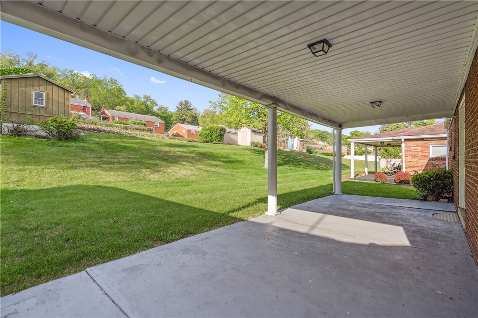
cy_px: 159
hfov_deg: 93.3
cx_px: 239
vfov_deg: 70.4
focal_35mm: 17
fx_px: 226
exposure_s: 1/320
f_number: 5
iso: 100
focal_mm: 17
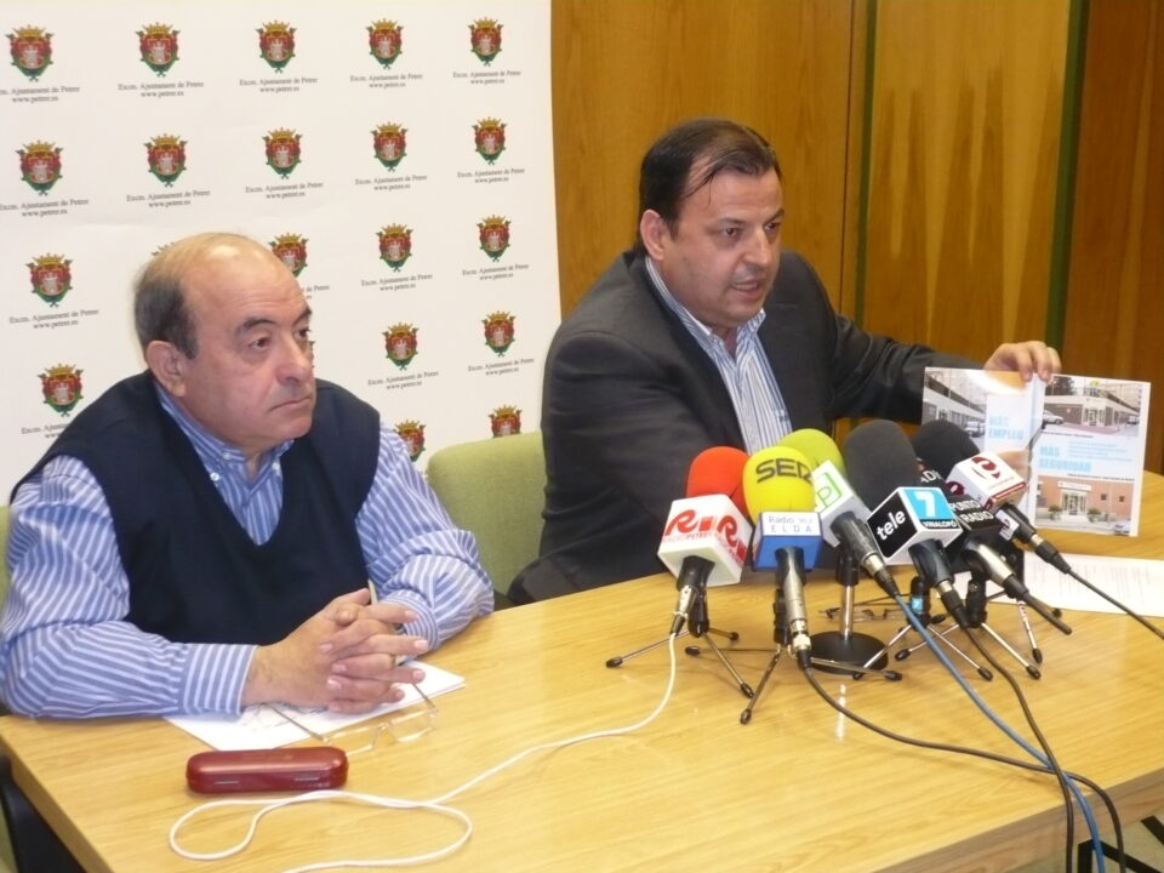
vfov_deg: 26.6
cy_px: 436
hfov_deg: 34.9
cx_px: 582
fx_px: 1849
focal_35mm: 55
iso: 250
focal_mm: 9.1
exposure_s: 1/30
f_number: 3.5
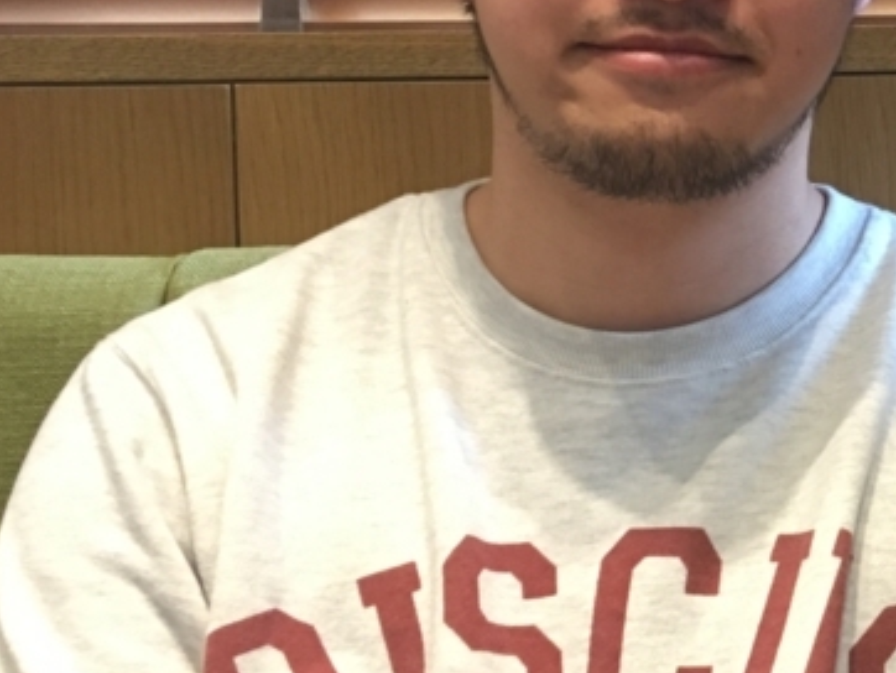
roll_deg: +0.8
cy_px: 171
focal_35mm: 82
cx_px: 1173
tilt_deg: -2.0
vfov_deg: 17.9
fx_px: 2124
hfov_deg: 21.5
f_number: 2.2
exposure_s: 1/30
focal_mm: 4.15
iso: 100
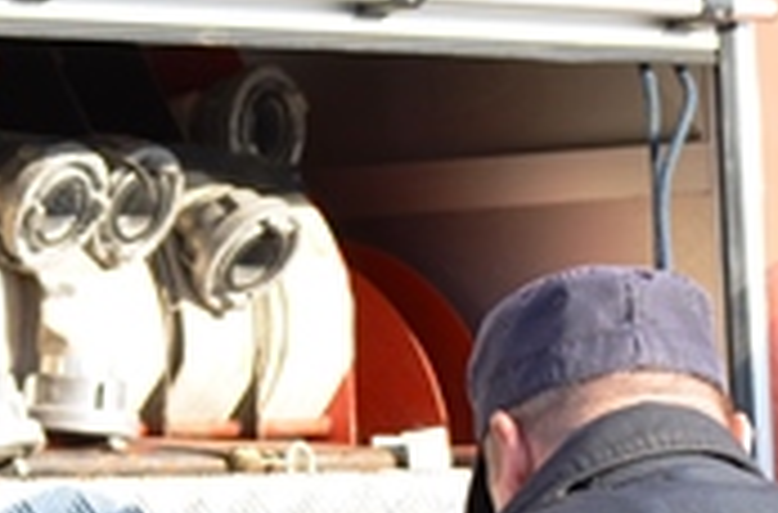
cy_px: 778
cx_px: 706
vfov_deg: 3.5
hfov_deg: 5.3
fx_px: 8376
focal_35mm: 389
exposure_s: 1/200
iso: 100
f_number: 4
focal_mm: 70
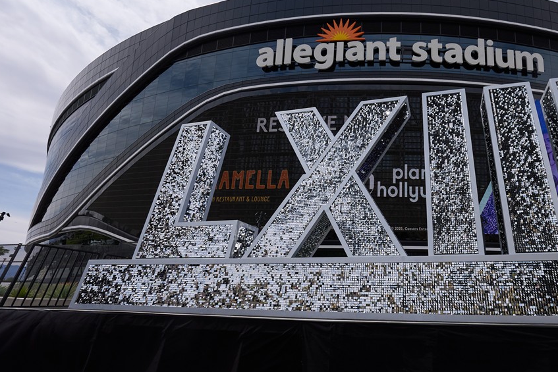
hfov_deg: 88.4
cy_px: 181
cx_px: 391
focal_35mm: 17
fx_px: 264
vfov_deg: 70.4
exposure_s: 1/4000
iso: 400
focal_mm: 12
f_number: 5.6
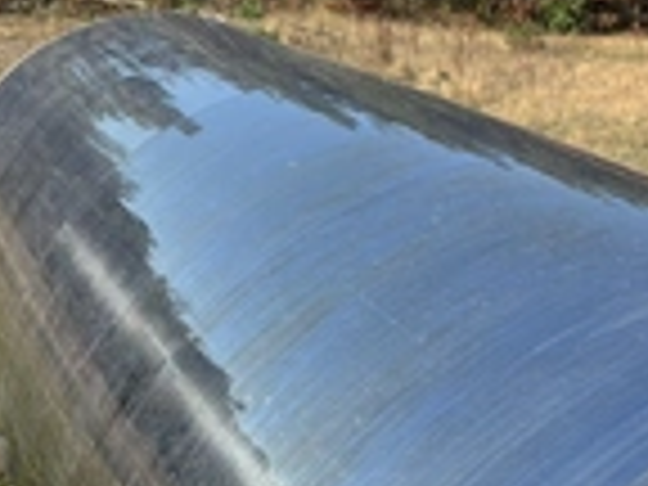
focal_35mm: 72
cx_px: 576
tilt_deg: -19.6
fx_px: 1348
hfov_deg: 26.2
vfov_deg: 20.2
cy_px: 387
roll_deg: -3.5
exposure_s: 1/2451
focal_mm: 5.96
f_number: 1.6
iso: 50
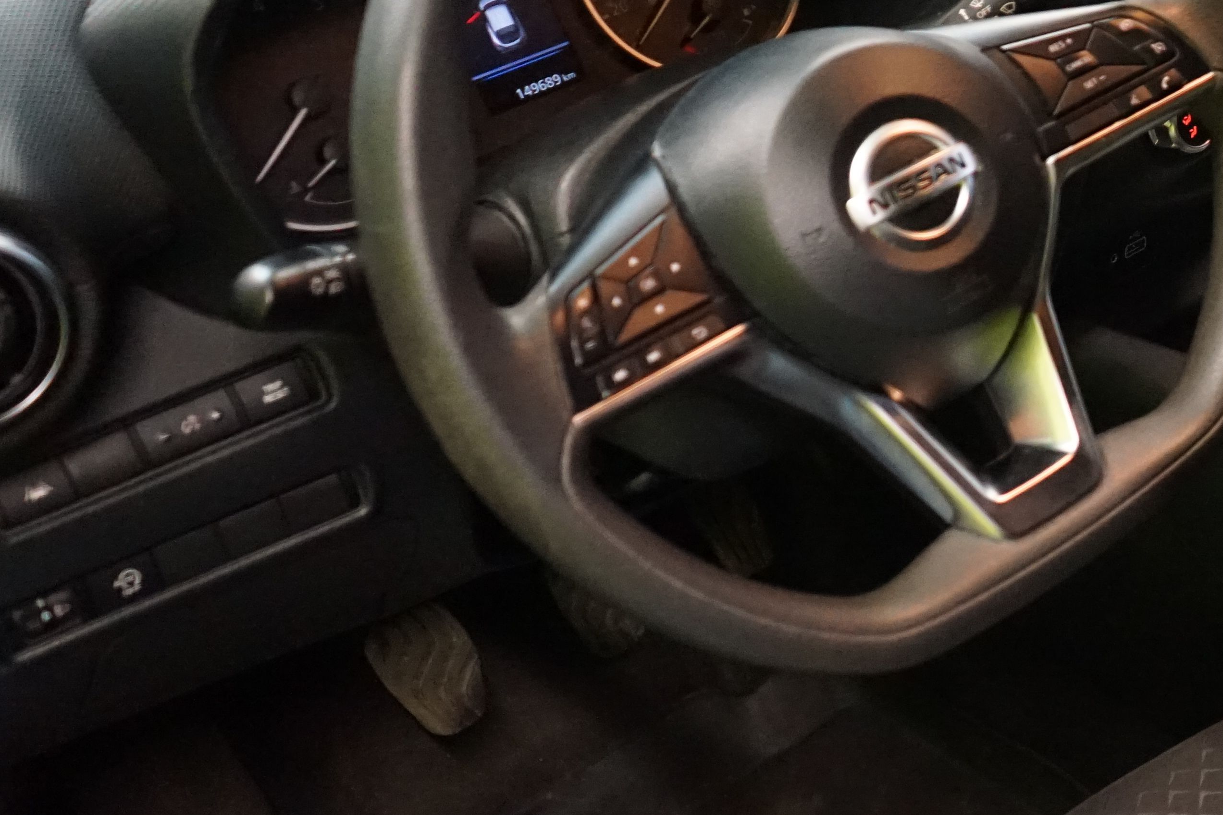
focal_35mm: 66
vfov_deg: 20.6
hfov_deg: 27.4
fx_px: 2242
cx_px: 1410
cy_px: 345
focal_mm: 28
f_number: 3.5
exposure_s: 1/60
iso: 6400
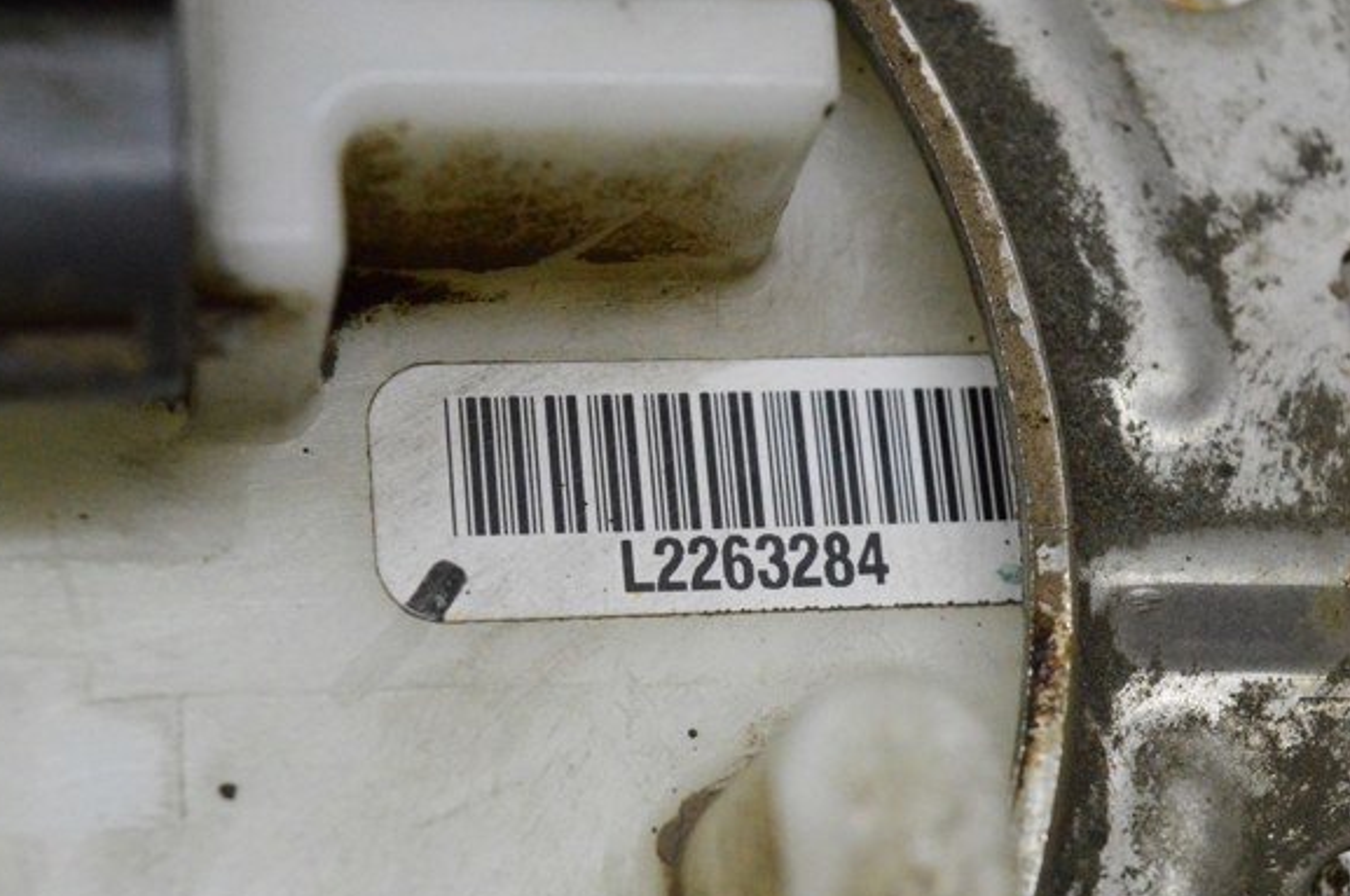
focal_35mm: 92
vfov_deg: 14.9
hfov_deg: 22.3
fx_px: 3428
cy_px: 490
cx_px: 641
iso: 6400
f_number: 10
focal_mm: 55
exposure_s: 1/400
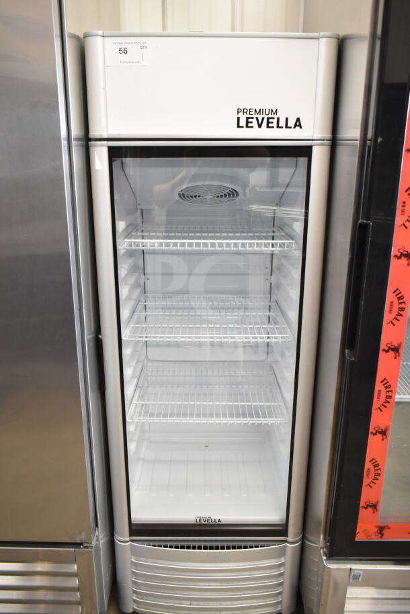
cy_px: 307
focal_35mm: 30
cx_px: 205
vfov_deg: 61.9
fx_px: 512
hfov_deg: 43.6
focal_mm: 20
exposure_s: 1/60
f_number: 4
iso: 1600
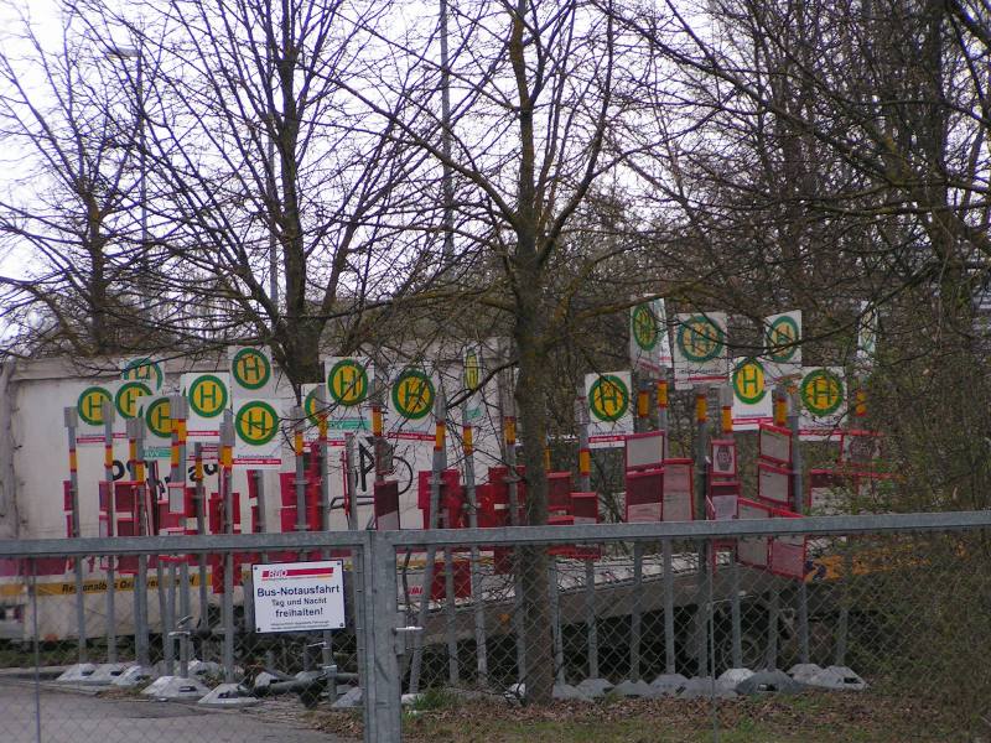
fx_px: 5382
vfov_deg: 7.9
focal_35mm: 188
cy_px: 372
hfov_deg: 10.5
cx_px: 496
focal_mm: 28.8
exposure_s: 1/250
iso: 125
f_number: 3.5
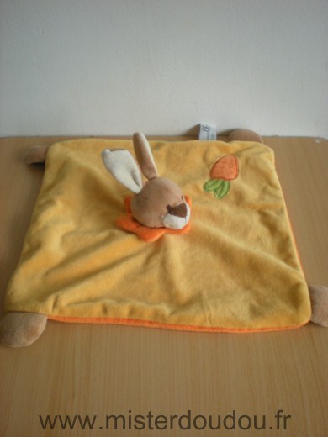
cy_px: 218
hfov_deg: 37.7
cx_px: 164
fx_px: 480
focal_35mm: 38
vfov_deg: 49.0
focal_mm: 6.3
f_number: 3.1
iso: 200
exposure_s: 1/21
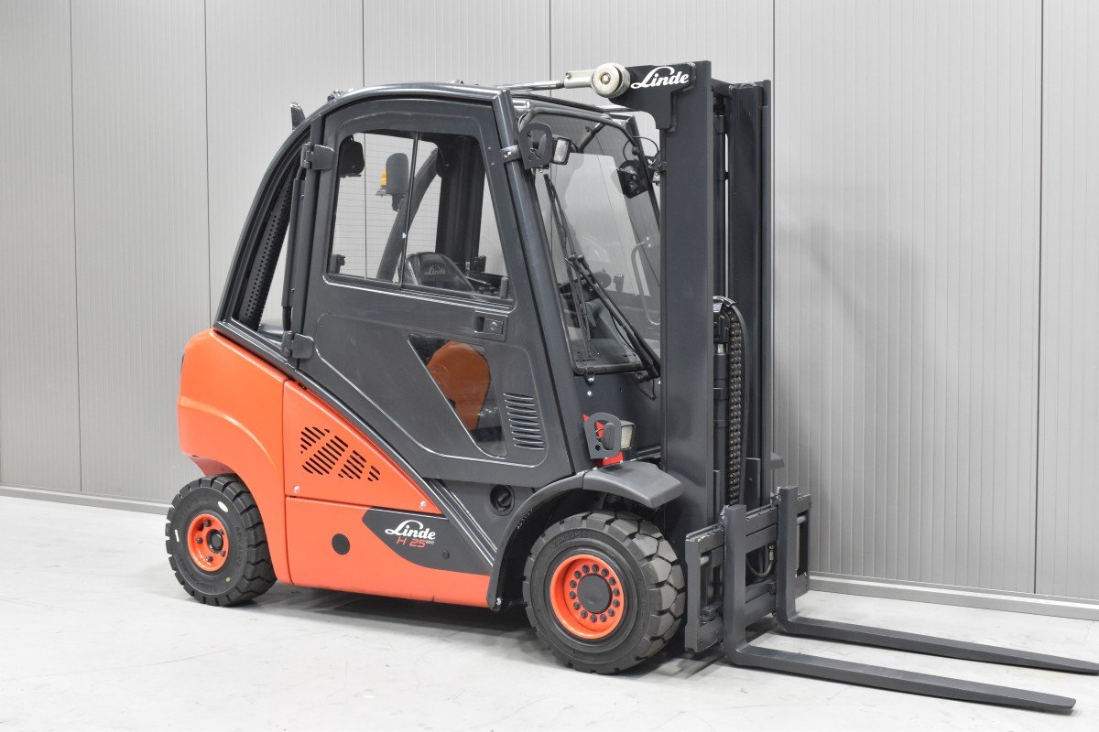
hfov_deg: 45.0
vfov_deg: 30.8
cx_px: 550
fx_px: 1328
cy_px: 366
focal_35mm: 44
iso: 1600
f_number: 7.1
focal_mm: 29
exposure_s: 1/13
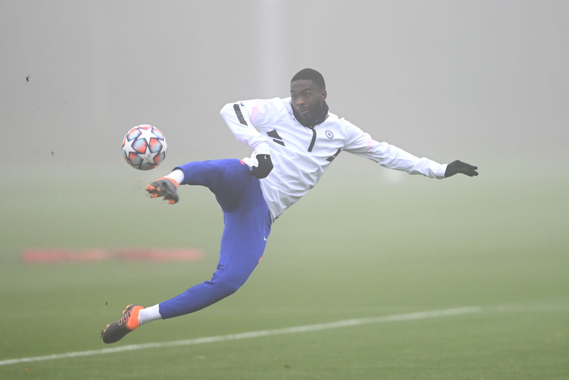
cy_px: 190
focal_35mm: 400
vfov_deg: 3.4
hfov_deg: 5.2
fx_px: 6323
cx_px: 284
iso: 1000
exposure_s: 1/1250
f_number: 3.2
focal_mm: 400
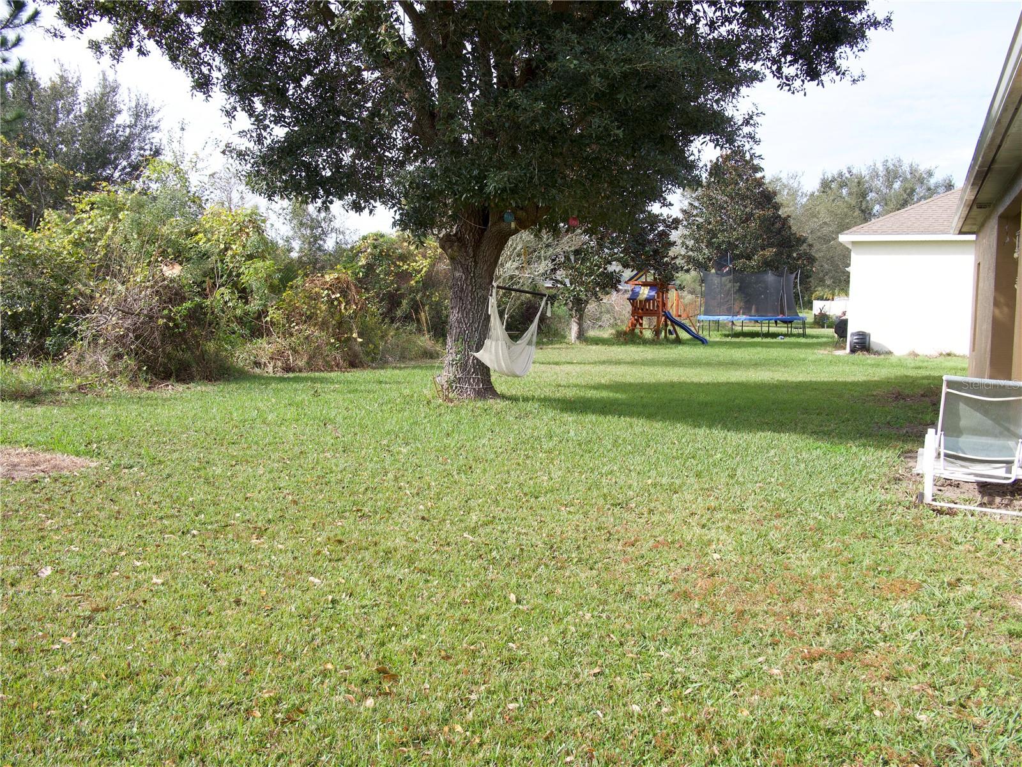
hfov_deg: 54.0
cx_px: 511
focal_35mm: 34
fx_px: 1004
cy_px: 384
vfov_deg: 41.8
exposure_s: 1/200
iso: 200
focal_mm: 17
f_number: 5.6
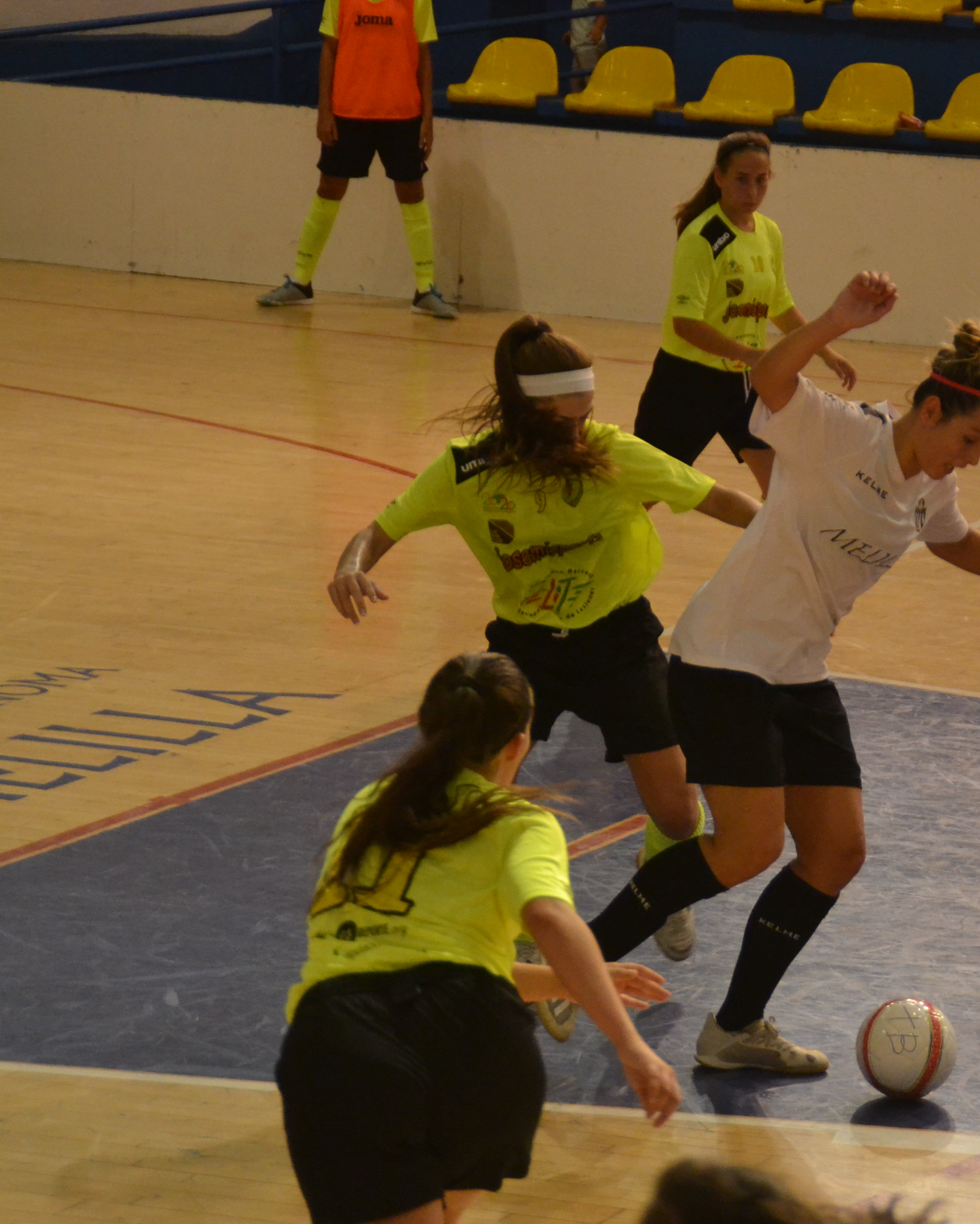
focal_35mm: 170
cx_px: 833
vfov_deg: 11.3
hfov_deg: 9.1
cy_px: 614
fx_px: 6162
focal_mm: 80
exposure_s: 1/500
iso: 2200
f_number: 5.6
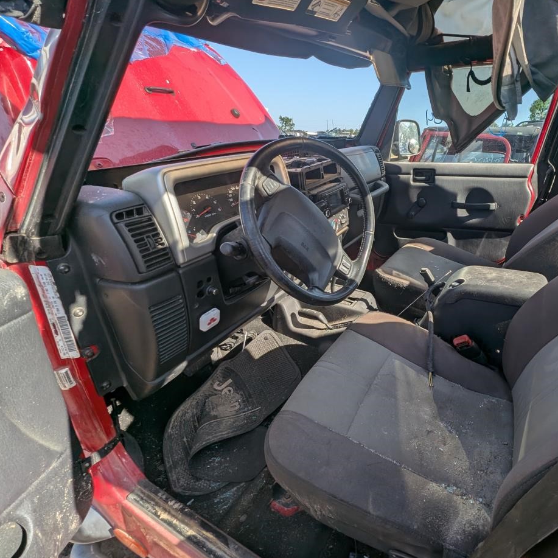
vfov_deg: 87.4
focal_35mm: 16
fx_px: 292
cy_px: 275
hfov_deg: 83.6
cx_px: 384
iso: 43
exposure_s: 1/672
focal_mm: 1.95
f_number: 2.2
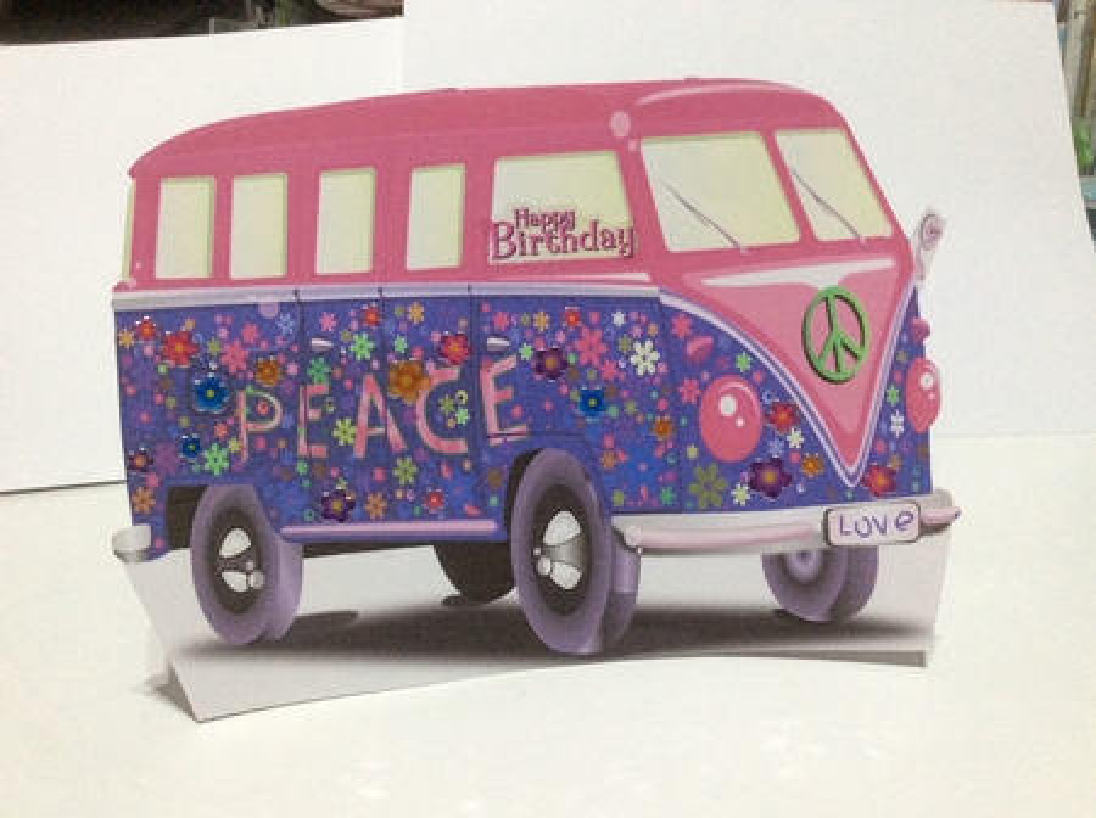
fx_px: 1012
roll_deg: +1.0
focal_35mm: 32
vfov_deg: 44.0
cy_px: 409
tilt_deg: -18.7
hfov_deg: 56.9
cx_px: 548
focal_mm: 3.3
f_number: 2.4
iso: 160
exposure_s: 1/25
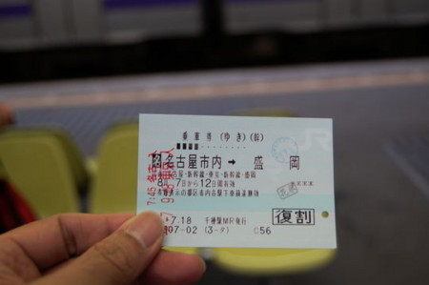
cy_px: 142
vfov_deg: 28.9
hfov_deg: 42.4
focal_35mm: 46
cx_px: 214
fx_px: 554
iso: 200
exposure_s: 1/30
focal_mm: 31
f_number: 4.5
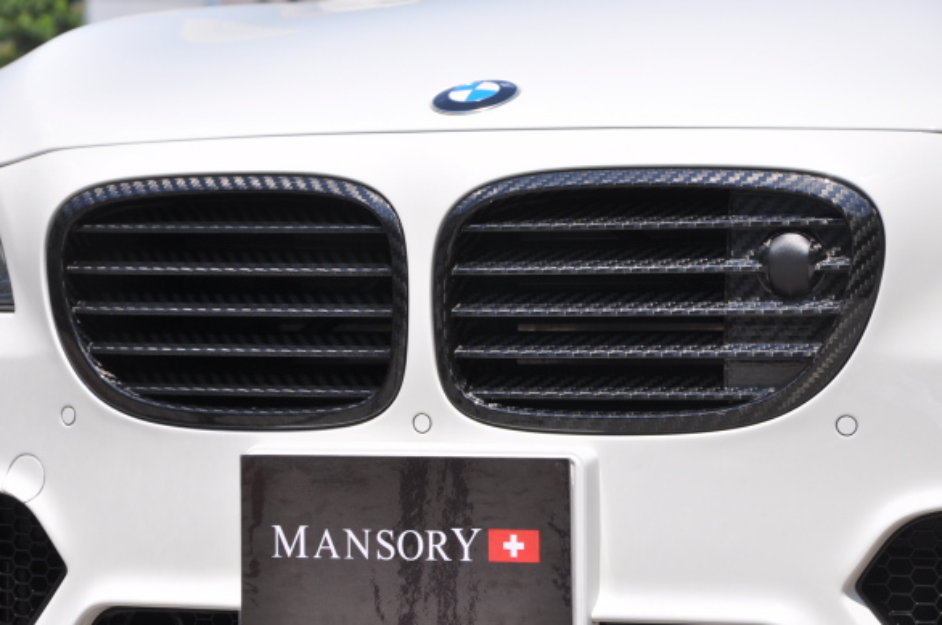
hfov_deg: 14.0
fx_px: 3841
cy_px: 312
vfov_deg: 9.3
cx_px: 471
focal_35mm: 147
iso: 200
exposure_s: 1/400
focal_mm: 98
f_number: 10
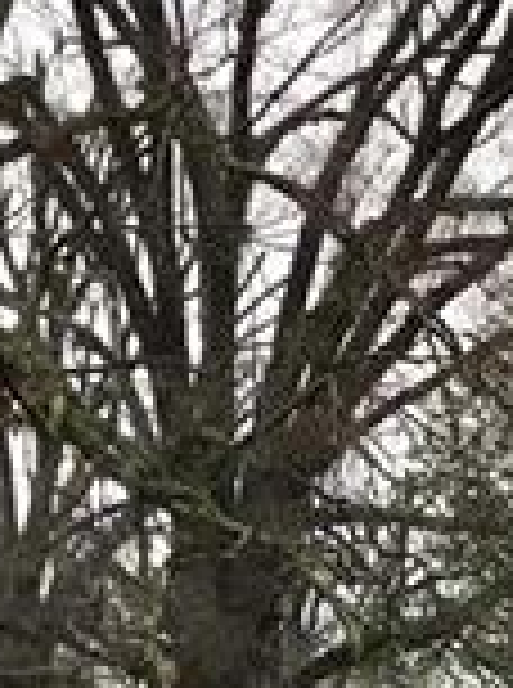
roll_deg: -1.7
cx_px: 432
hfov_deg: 10.4
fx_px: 2798
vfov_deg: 13.3
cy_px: 1025
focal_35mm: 141
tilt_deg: +3.4
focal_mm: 3.99
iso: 20
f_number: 1.8
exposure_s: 1/638
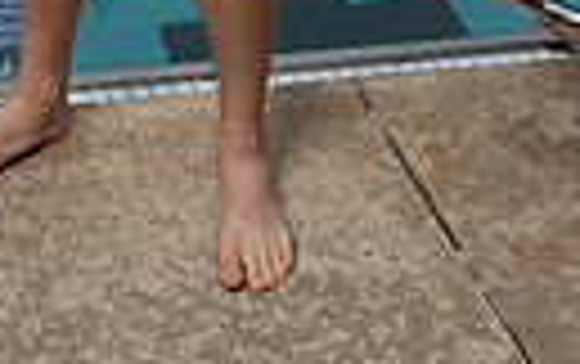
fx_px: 1630
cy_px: -566
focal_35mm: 103
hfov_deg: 19.9
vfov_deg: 10.6
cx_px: 103
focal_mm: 29
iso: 200
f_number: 5.6
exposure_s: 1/250
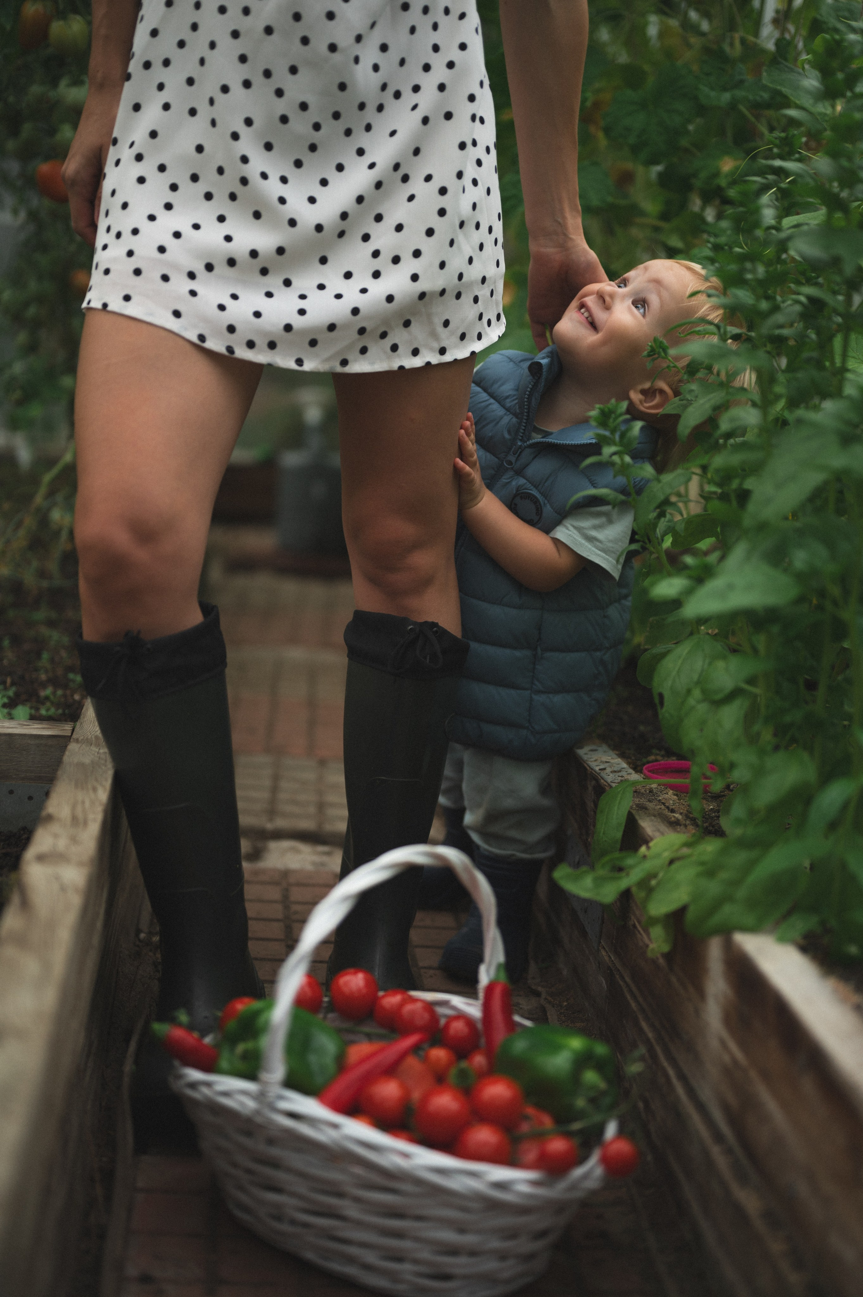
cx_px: 432
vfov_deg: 39.6
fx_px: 1800
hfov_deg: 27.0
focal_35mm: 50
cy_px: 648
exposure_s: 1/250
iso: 320
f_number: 1.8
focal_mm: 50
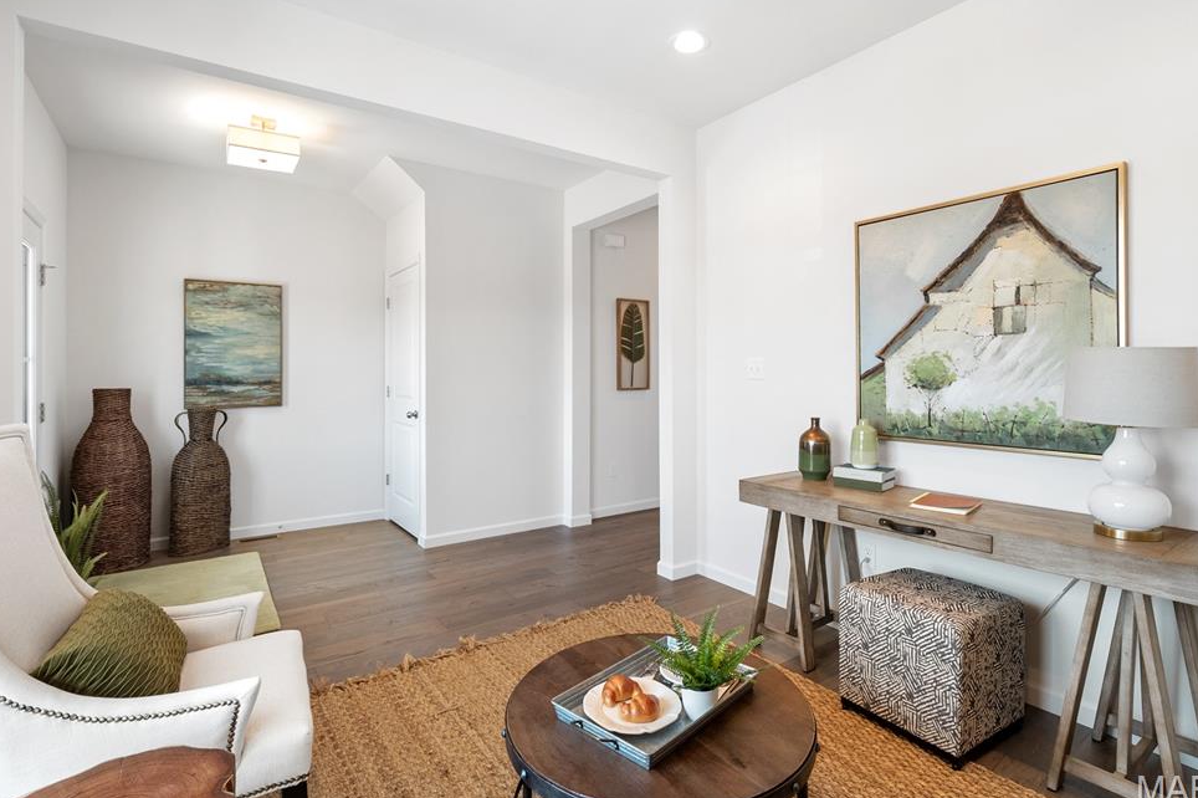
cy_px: 392
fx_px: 565
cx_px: 625
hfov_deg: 93.2
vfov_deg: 70.4
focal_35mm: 17
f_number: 6.3
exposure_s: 1/15
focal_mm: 8
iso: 400
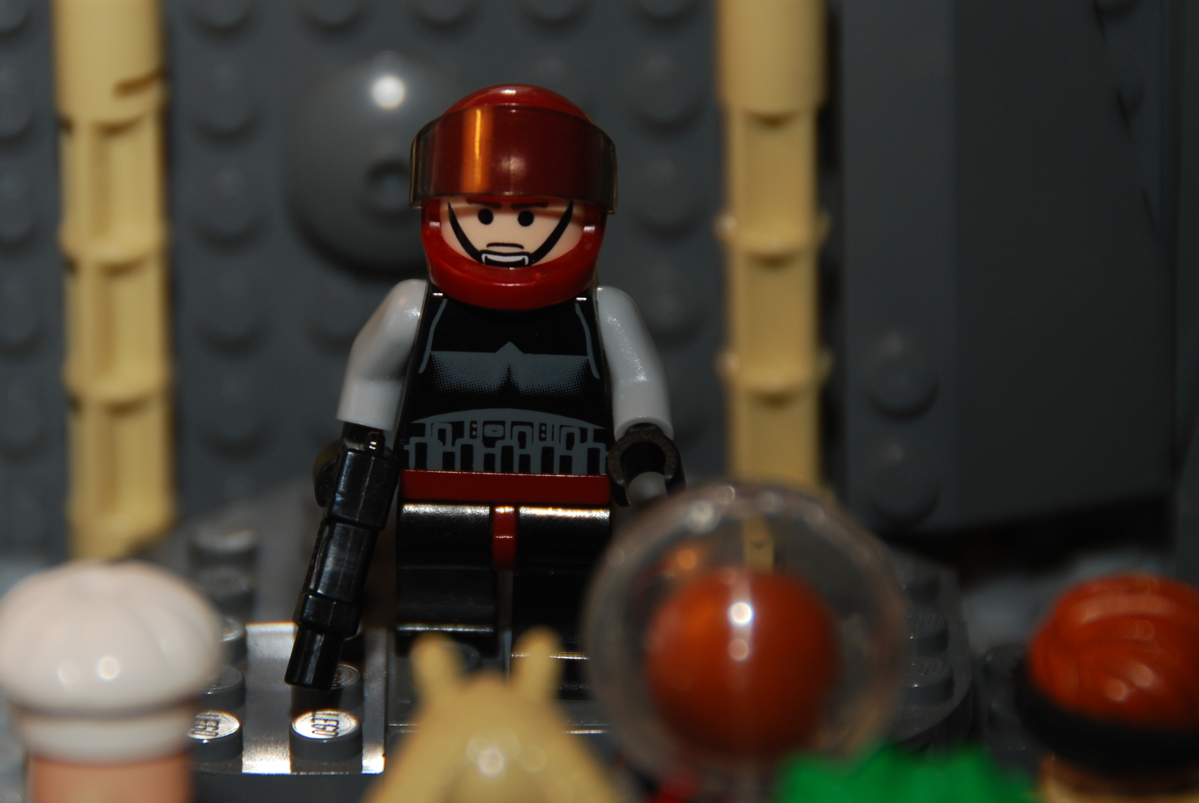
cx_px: 506
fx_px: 15107
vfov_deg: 3.0
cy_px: 355
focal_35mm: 453
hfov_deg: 4.5
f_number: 5.6
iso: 100
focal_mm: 200
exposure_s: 1/125
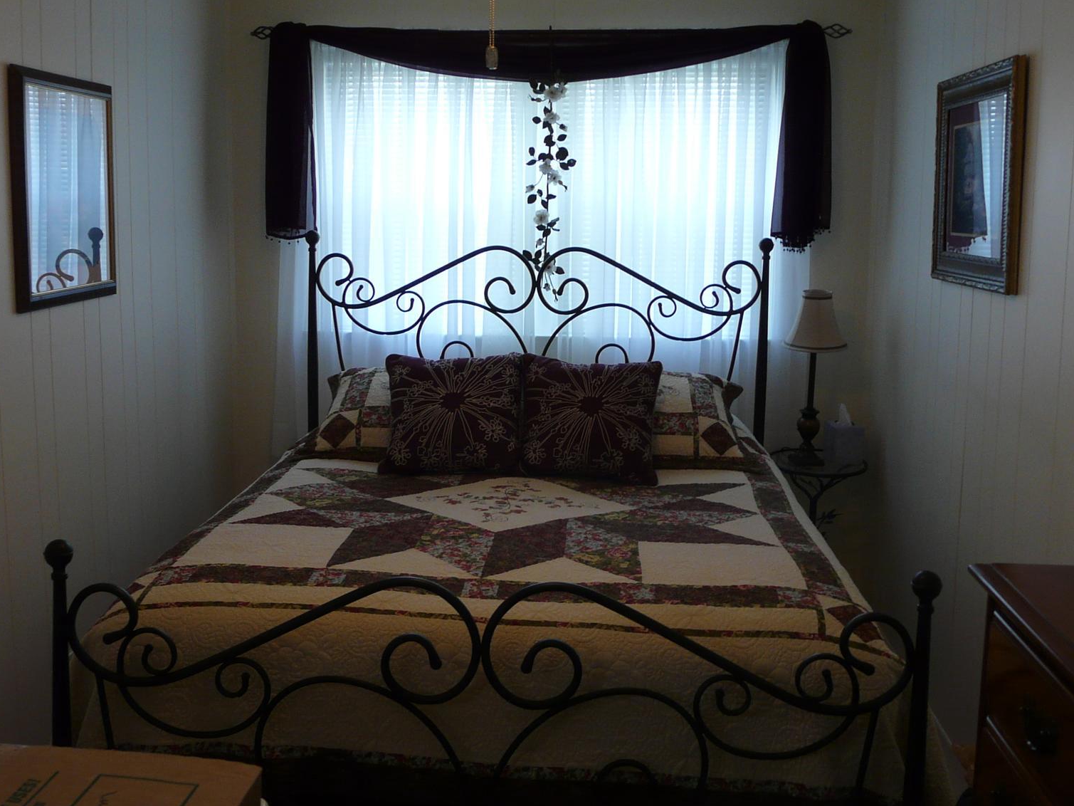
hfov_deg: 49.0
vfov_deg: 37.7
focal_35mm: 38
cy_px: 352
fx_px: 1179
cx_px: 517
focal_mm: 4.6
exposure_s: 1/40
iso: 100
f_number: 2.8
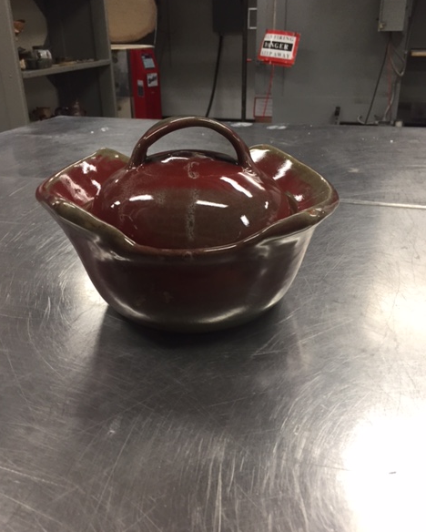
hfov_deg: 47.2
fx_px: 488
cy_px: 252
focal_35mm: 31
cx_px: 210
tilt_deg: -21.8
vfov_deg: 57.1
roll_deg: +1.7
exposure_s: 1/30
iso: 50
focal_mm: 4.15
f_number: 2.2
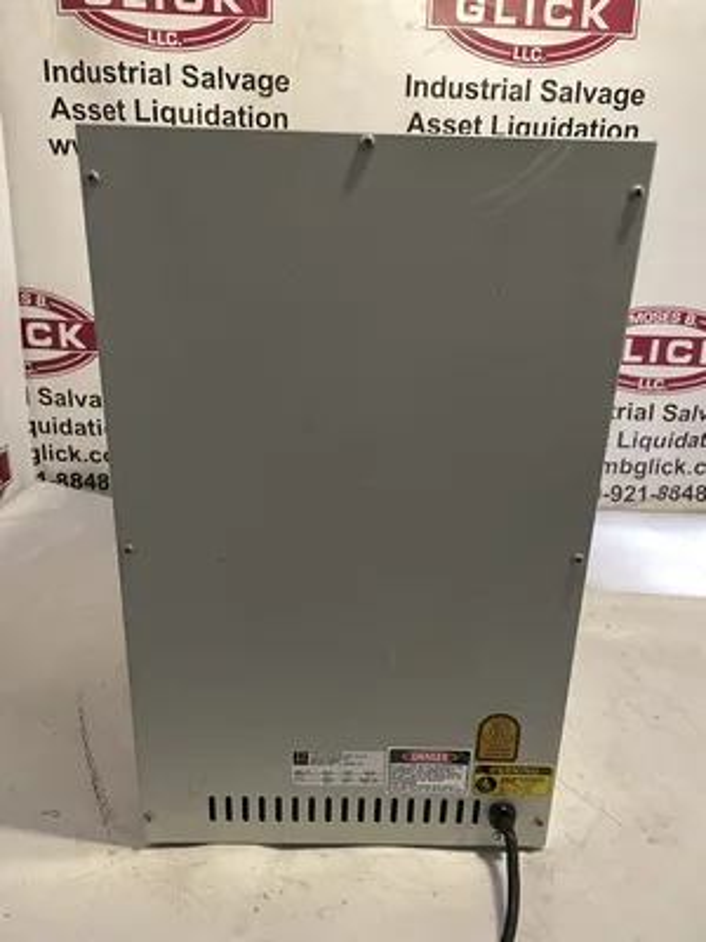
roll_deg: -3.5
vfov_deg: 67.3
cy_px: 471
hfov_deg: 53.1
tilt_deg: -18.1
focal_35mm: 26
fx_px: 707
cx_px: 353
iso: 320
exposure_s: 1/60
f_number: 1.6
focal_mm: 4.2
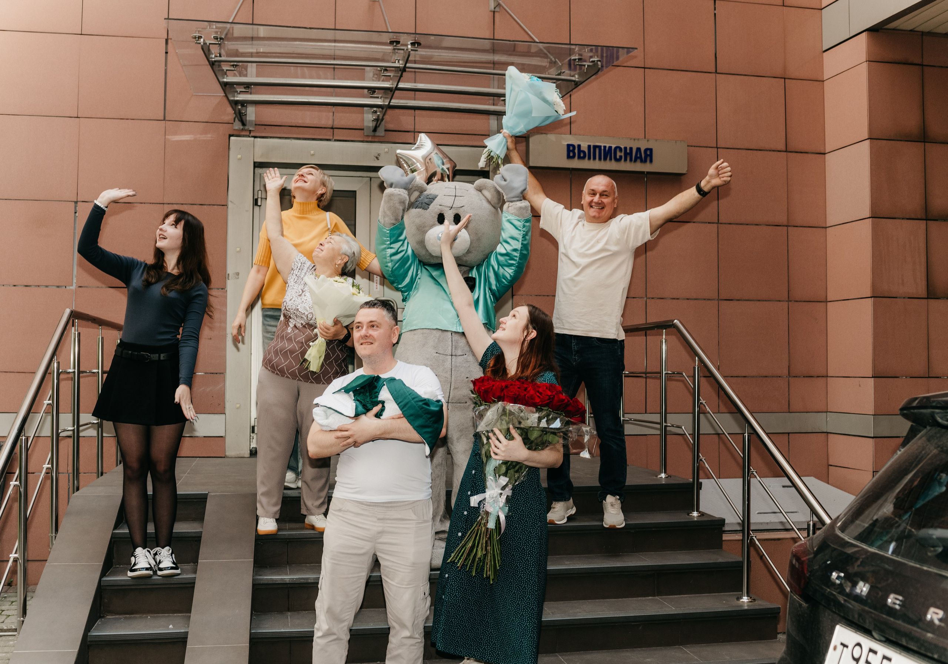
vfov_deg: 36.3
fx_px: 1012
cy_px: 332
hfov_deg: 50.2
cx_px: 450
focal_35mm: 38
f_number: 4
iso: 400
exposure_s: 1/160
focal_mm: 35
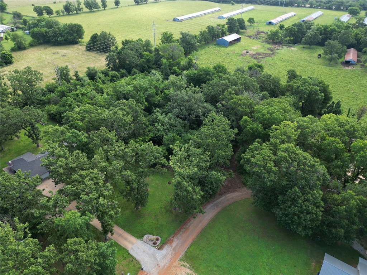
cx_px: 184
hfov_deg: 71.6
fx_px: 254
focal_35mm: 24
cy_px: 138
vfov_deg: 56.8
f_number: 1.7
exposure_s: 1/400
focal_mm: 6.72
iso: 110
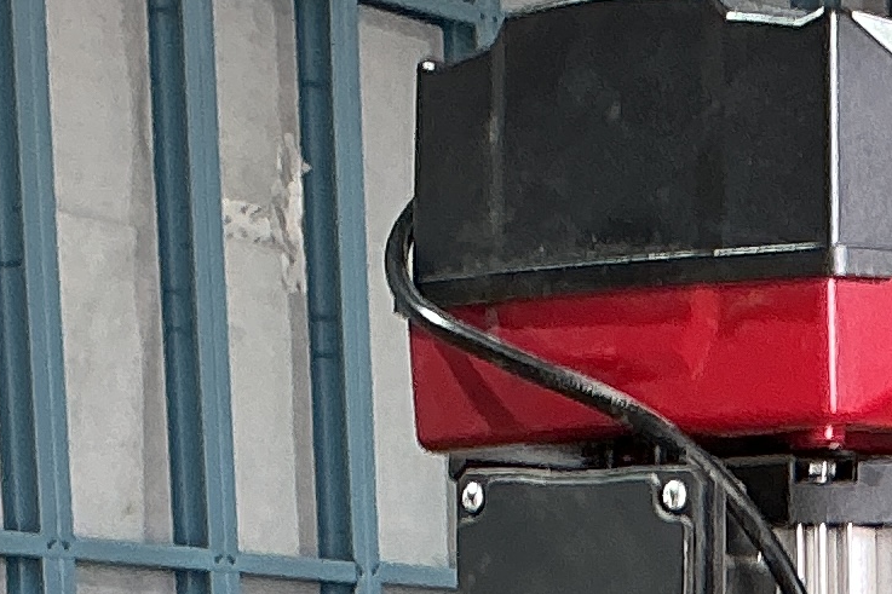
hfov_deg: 12.2
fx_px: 4087
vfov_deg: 7.6
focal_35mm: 165
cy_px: 1568
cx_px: 1049
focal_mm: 3
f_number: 1.8
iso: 40
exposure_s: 1/50
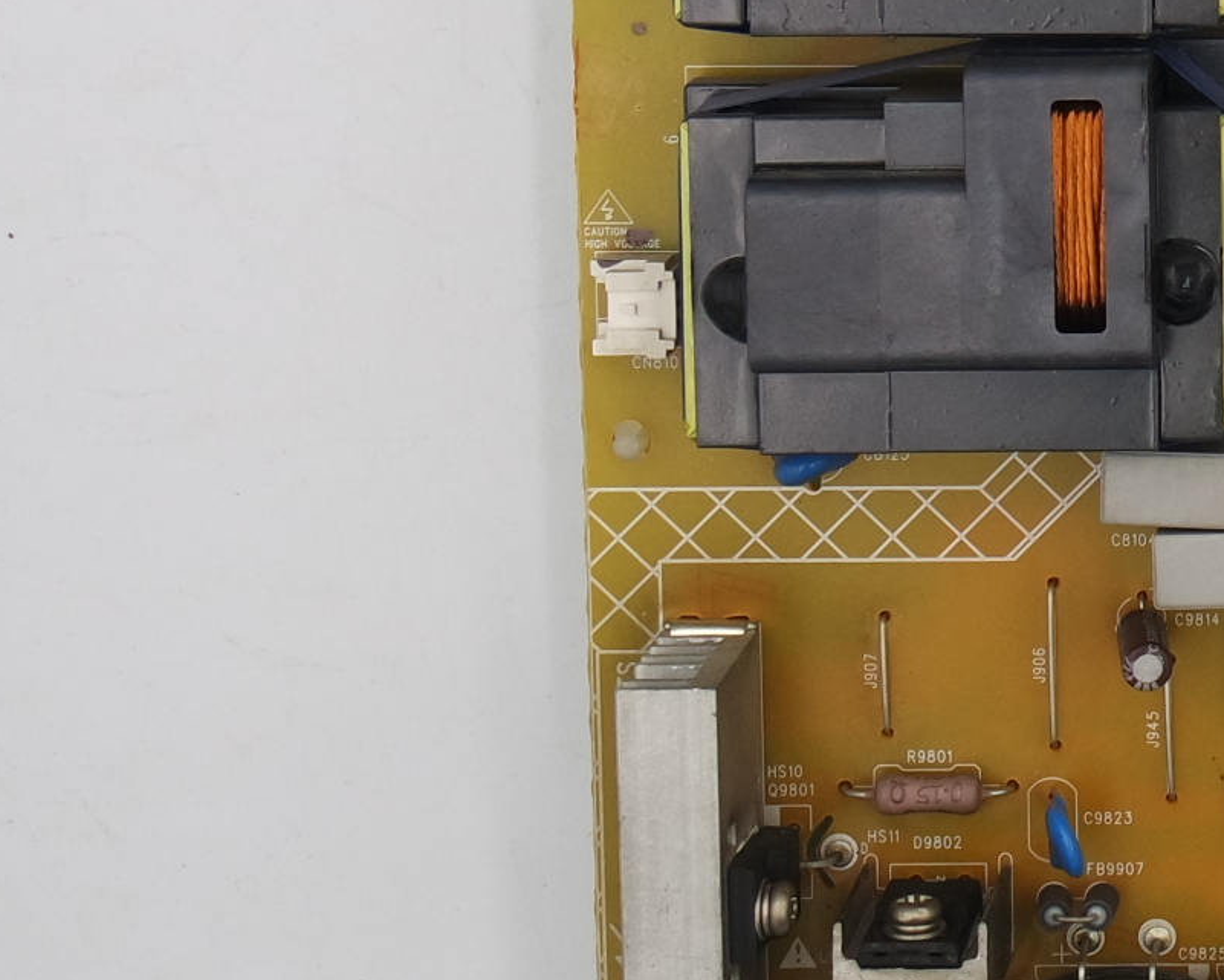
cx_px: 1899
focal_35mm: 129
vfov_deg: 11.8
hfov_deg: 13.9
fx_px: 4674
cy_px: -31
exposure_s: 1/100
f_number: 5.6
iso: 160
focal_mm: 14
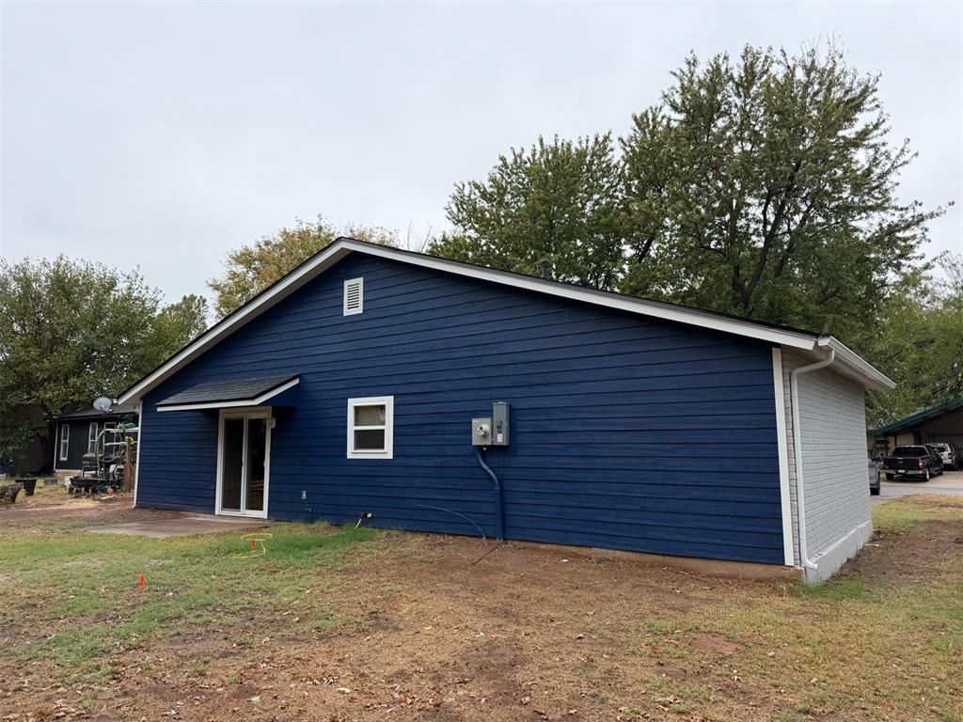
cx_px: 482
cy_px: 361
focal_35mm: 24
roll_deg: +1.5
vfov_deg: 56.8
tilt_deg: +9.4
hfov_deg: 71.6
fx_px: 668
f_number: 1.78
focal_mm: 6.76
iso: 80
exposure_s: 1/1653
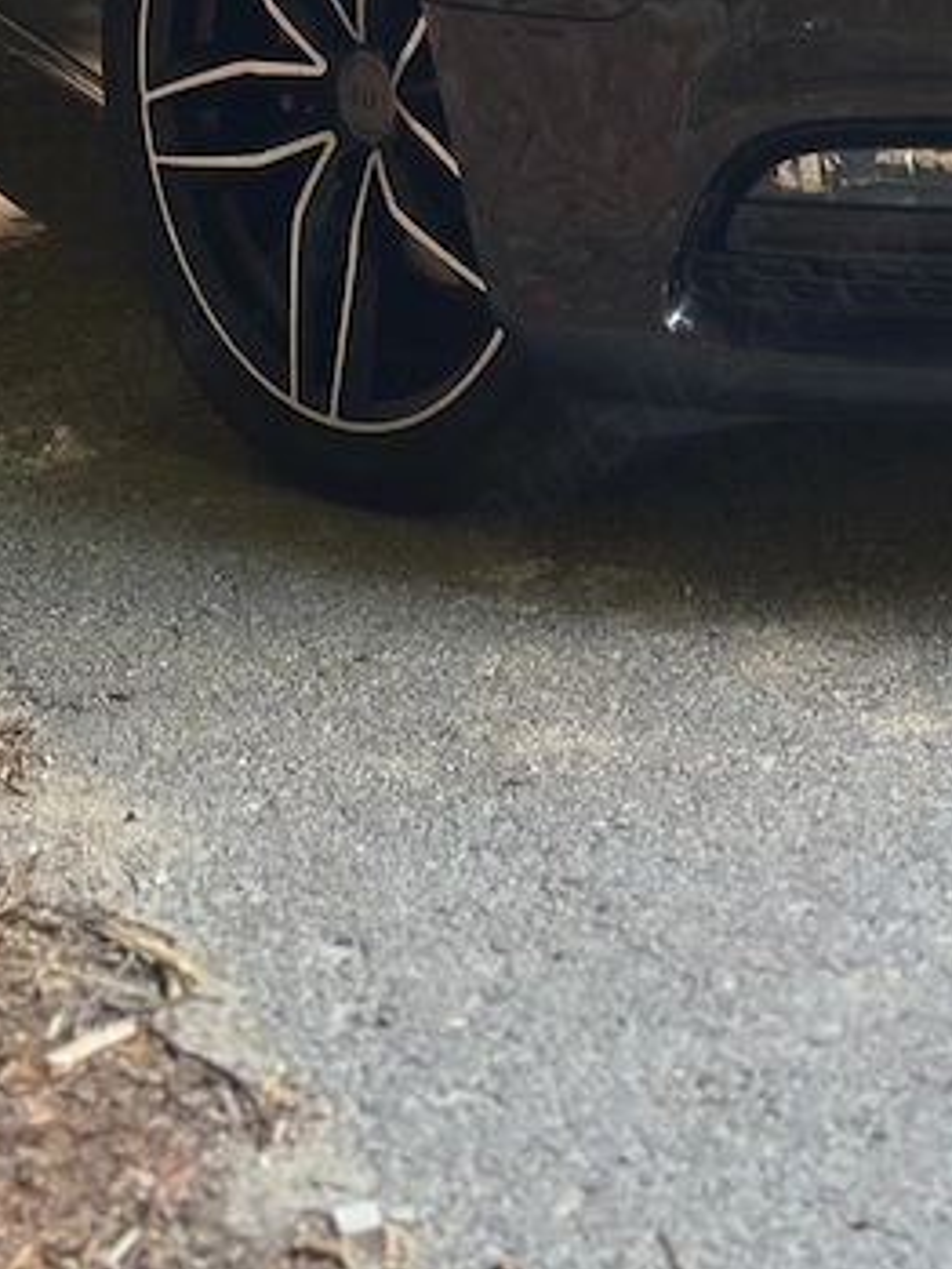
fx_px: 4031
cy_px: -98
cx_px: 832
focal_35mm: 110
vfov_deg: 17.3
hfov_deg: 13.4
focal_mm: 6.86
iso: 80
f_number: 1.78
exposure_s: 1/245
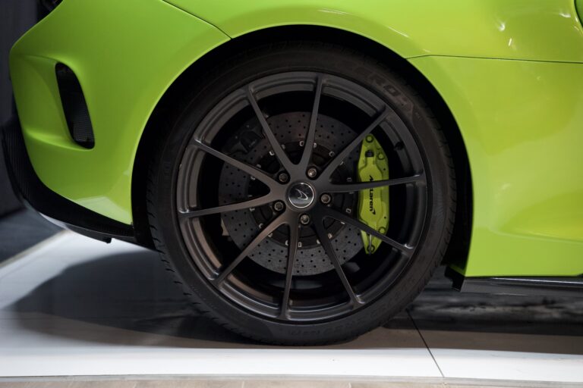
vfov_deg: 19.5
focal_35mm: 70
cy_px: 194
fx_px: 1134
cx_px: 292
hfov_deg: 28.8
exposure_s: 1/100
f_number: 2.8
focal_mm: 70
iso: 3200
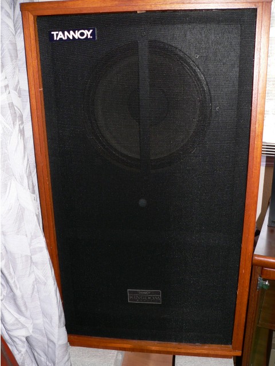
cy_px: 183
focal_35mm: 36
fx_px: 381
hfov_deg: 39.7
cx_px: 138
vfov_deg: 51.4
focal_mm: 6
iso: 100
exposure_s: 1/50
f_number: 2.8
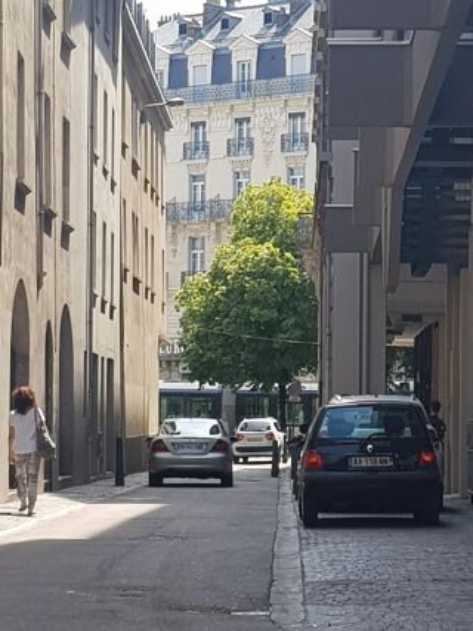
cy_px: 316
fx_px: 474
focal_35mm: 26
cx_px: 236
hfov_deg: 53.0
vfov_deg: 67.3
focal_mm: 4.2
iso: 40
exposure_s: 1/620
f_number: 1.7
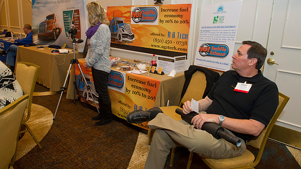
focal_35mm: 26
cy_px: 74
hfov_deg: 71.9
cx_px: 149
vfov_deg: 44.2
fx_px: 207
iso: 1600
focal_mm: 24
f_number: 5.6
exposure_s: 1/50
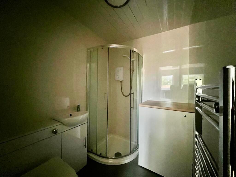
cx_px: 118
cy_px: 88
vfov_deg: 89.9
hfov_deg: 106.2
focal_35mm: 13
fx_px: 89
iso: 1250
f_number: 1.8
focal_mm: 1.57
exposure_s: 1/30
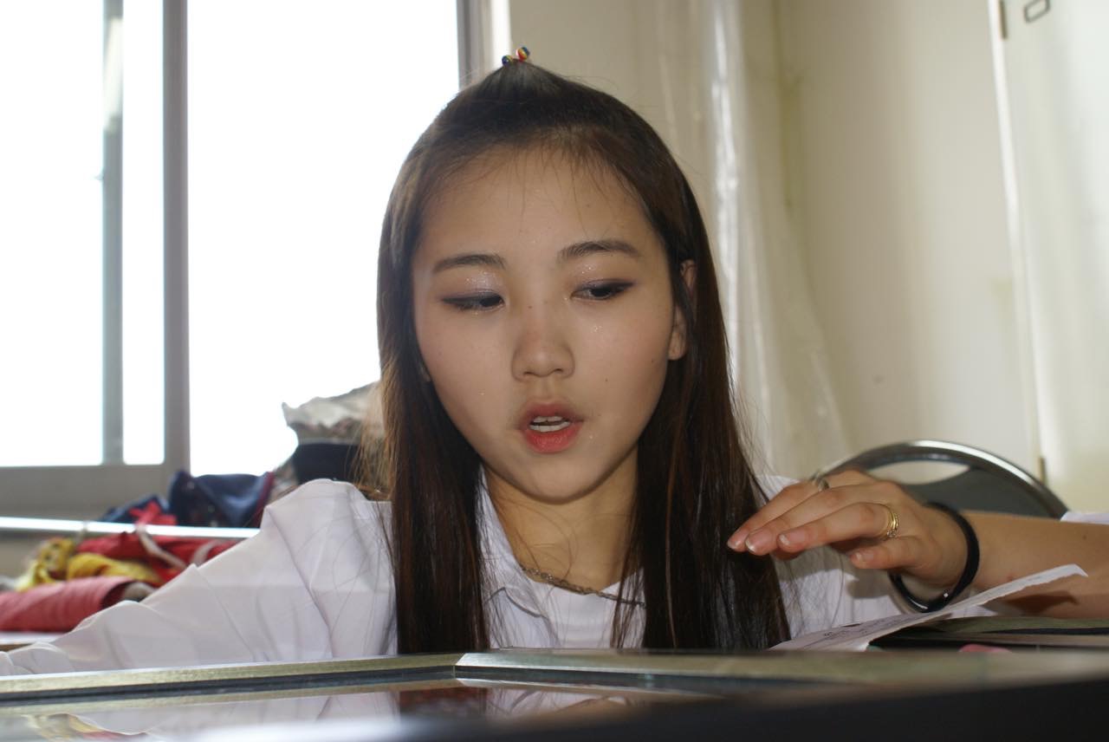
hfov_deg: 37.8
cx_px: 554
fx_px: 1619
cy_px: 371
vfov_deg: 25.8
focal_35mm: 52
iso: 250
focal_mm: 35
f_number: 5.6
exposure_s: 1/80
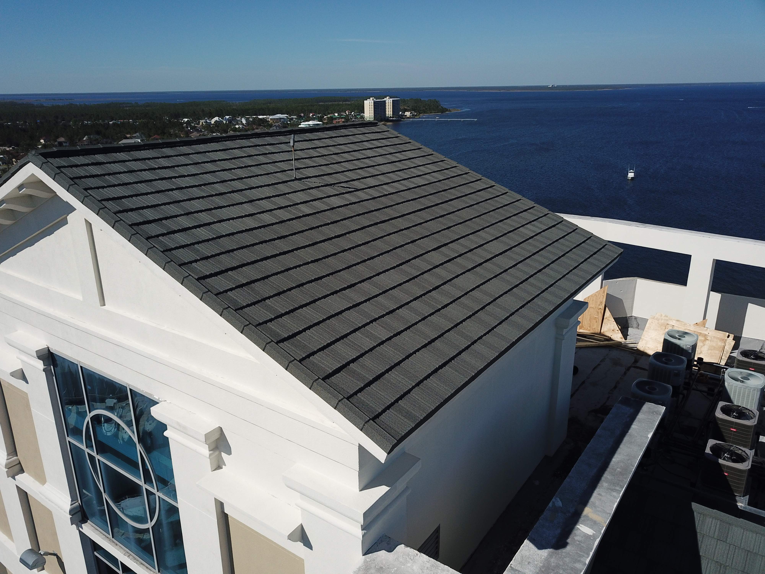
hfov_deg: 67.3
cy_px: 287
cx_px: 382
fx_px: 575
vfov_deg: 53.1
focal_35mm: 26
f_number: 2.2
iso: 100
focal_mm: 4.73
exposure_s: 1/3236
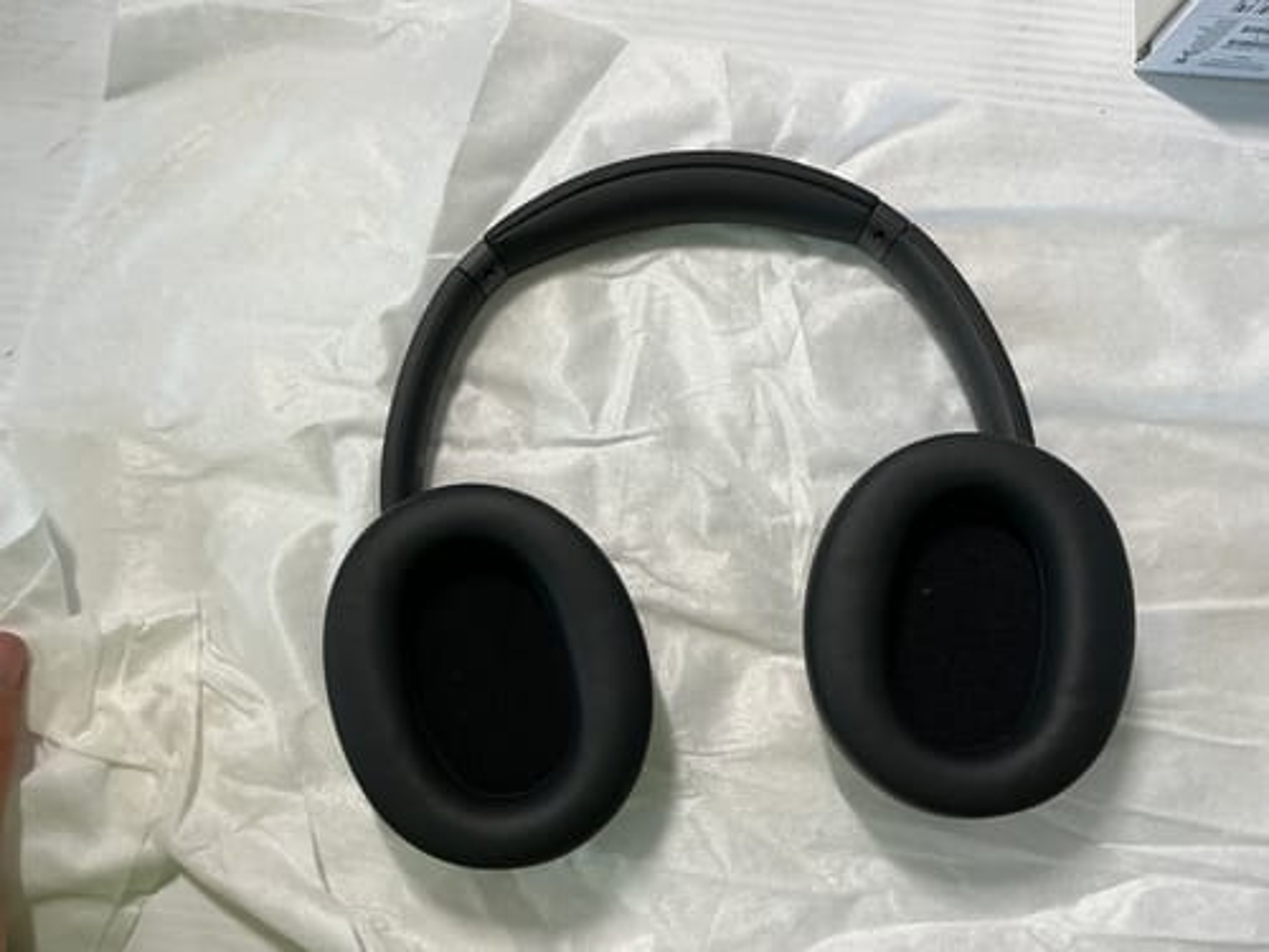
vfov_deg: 49.7
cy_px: 476
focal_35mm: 28
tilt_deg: -80.9
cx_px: 634
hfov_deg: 63.4
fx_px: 1026
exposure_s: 1/100
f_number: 1.8
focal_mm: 3
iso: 64
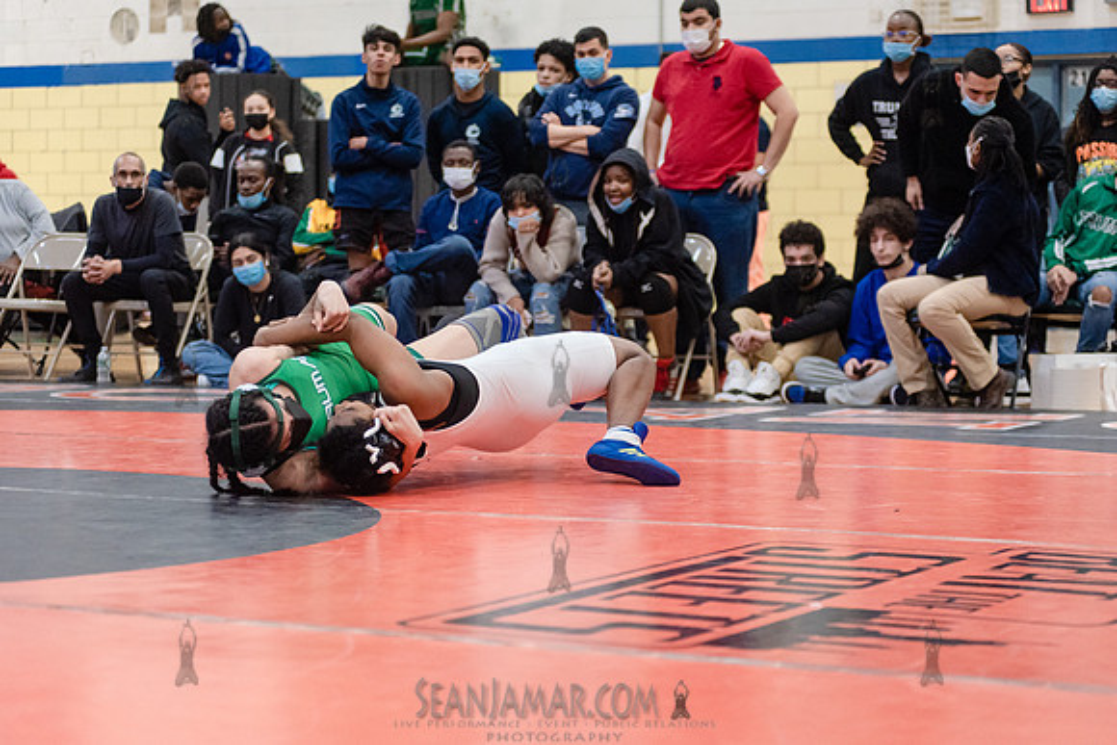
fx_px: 2631
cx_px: 558
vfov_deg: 16.1
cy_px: 372
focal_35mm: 85
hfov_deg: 24.0
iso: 4000
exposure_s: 1/400
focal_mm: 80
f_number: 3.5
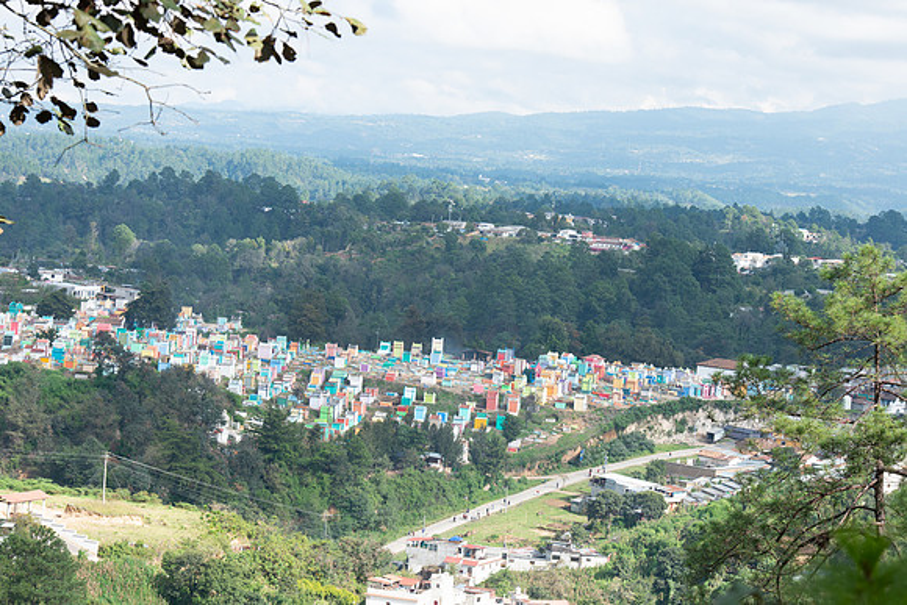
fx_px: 2570
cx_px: 454
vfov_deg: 13.4
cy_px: 302
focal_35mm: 102
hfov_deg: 20.0
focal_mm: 102
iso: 160
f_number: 13
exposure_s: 1/125
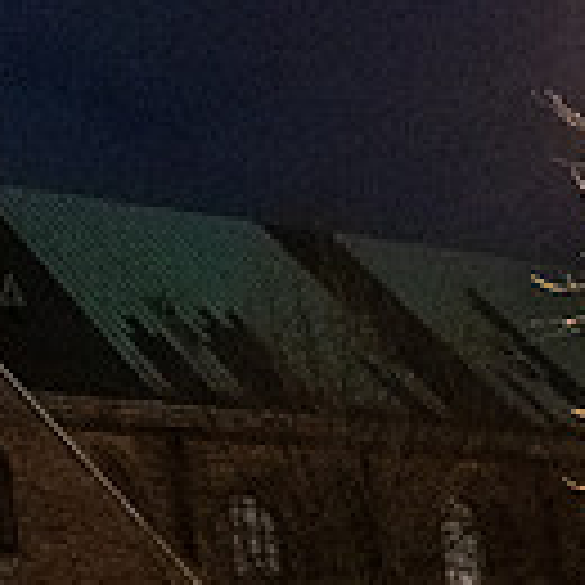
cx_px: -569
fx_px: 2409
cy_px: 642
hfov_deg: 12.3
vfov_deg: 13.6
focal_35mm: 126
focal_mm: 30
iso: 20000
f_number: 2.8
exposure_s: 1/125
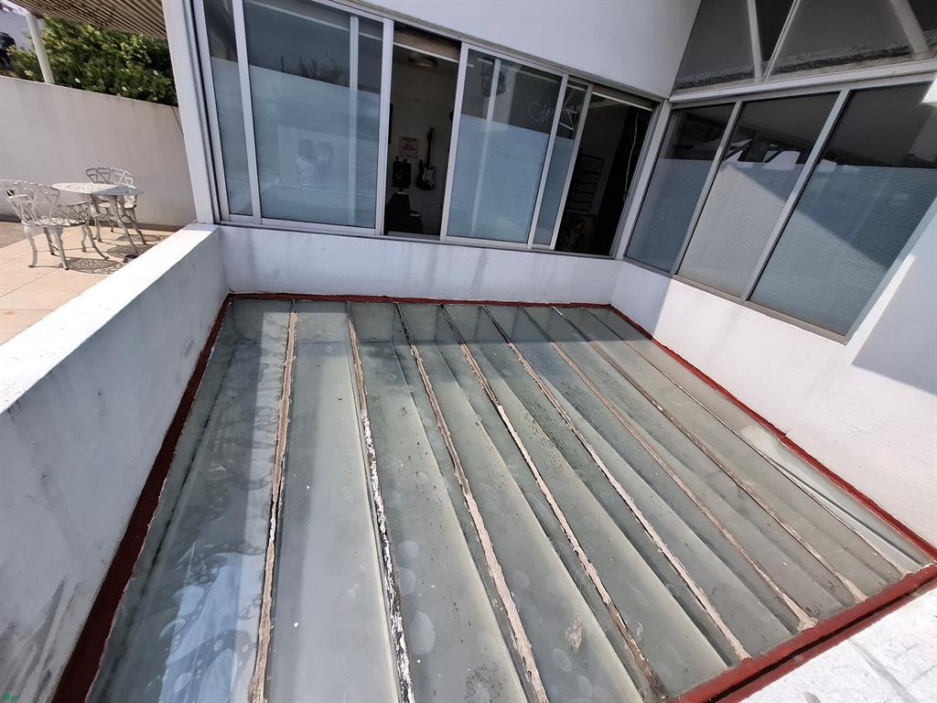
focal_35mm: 13
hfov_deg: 106.2
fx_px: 352
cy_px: 352
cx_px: 468
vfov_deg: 89.9
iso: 40
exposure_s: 1/1126
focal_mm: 1.74
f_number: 2.2
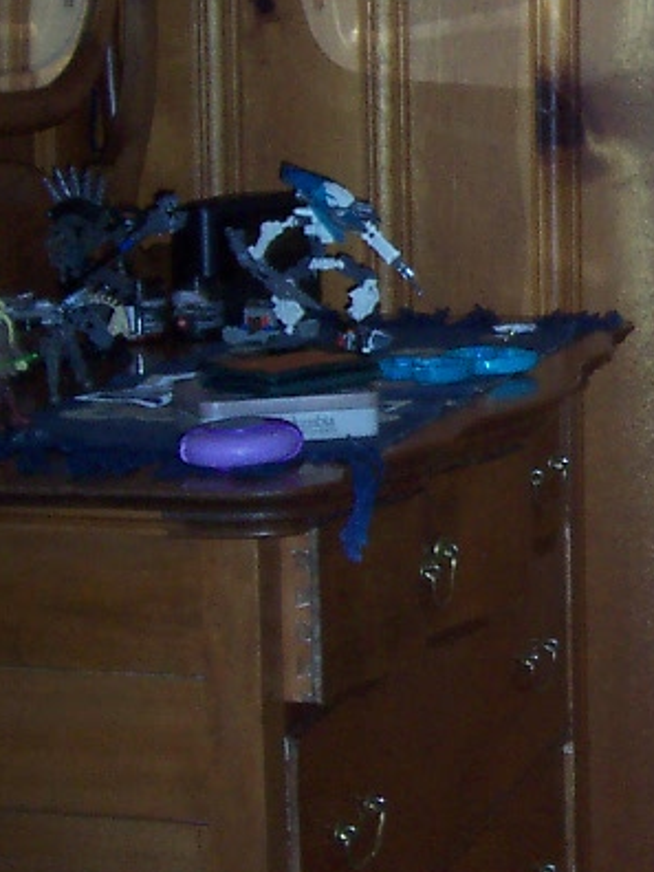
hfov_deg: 12.7
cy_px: 324
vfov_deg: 17.5
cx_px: 916
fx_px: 2821
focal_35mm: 112
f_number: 2.8
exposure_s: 1/60
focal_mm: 5.6
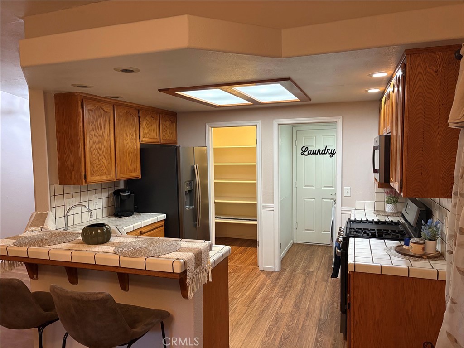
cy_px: 174
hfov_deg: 67.3
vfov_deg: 53.1
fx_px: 349
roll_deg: +1.2
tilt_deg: -3.3
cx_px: 232
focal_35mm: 26
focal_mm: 5.96
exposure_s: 1/60
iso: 320
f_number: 1.6
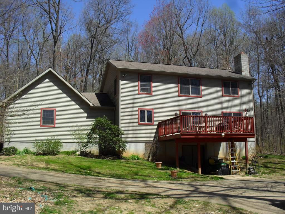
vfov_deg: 40.7
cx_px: 142
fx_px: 288
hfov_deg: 52.6
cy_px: 107
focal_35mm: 35
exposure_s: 1/180
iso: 100
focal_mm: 6.3
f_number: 8.4
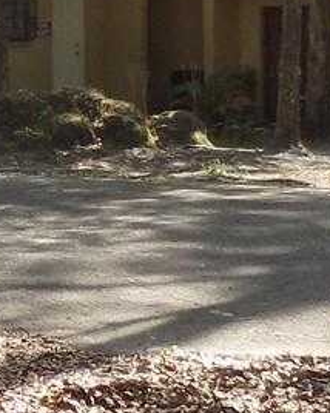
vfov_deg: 14.2
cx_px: -217
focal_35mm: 134
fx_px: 1638
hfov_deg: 10.9
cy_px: 40
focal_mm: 4
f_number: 3.1
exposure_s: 1/320
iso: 80
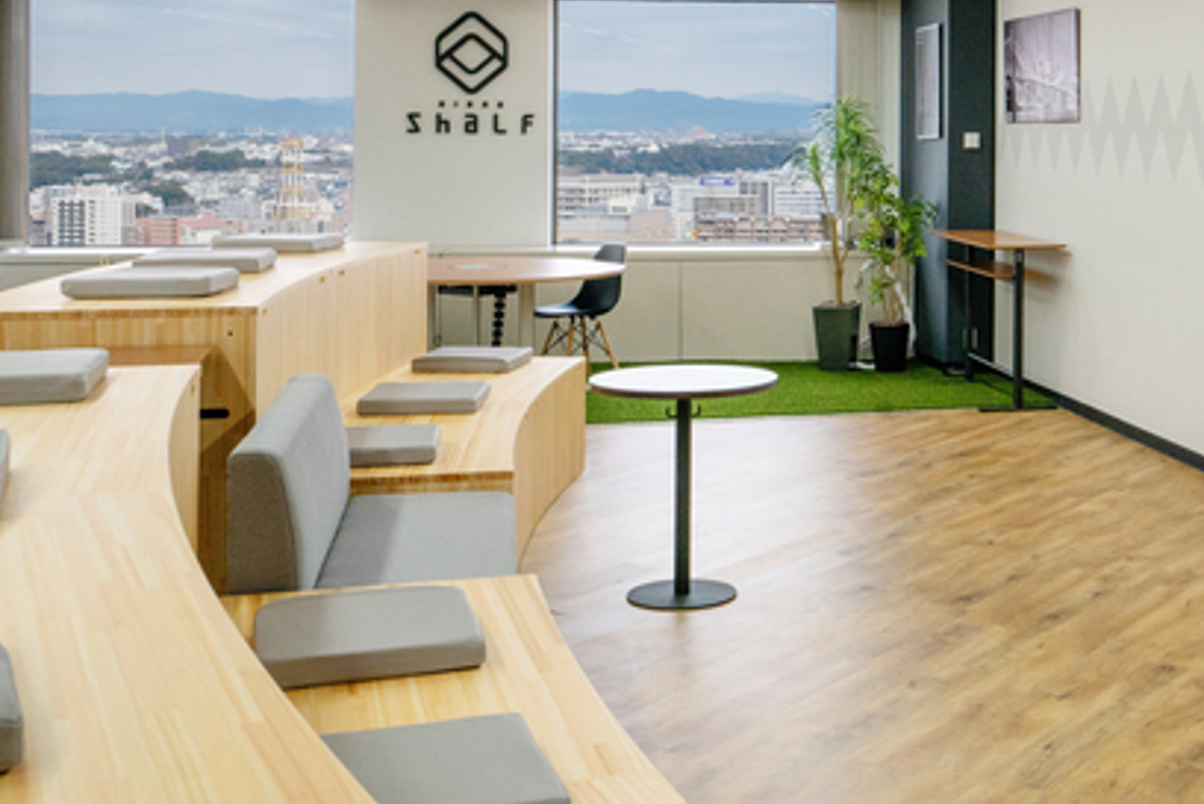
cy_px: 138
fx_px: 1706
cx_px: 974
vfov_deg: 25.9
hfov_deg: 37.4
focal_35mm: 51
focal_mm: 29
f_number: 10
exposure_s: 1/125
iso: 1600
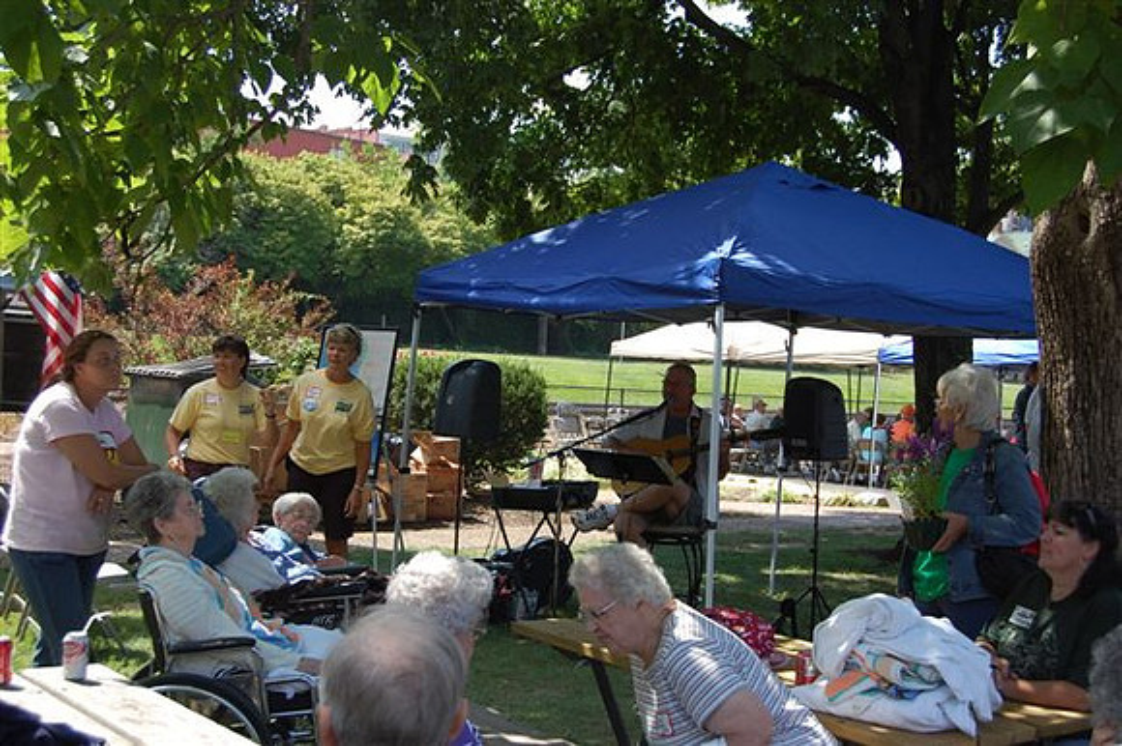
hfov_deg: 38.9
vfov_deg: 26.5
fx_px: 1589
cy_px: 373
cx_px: 561
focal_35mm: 51
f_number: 8
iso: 200
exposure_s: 1/250
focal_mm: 34
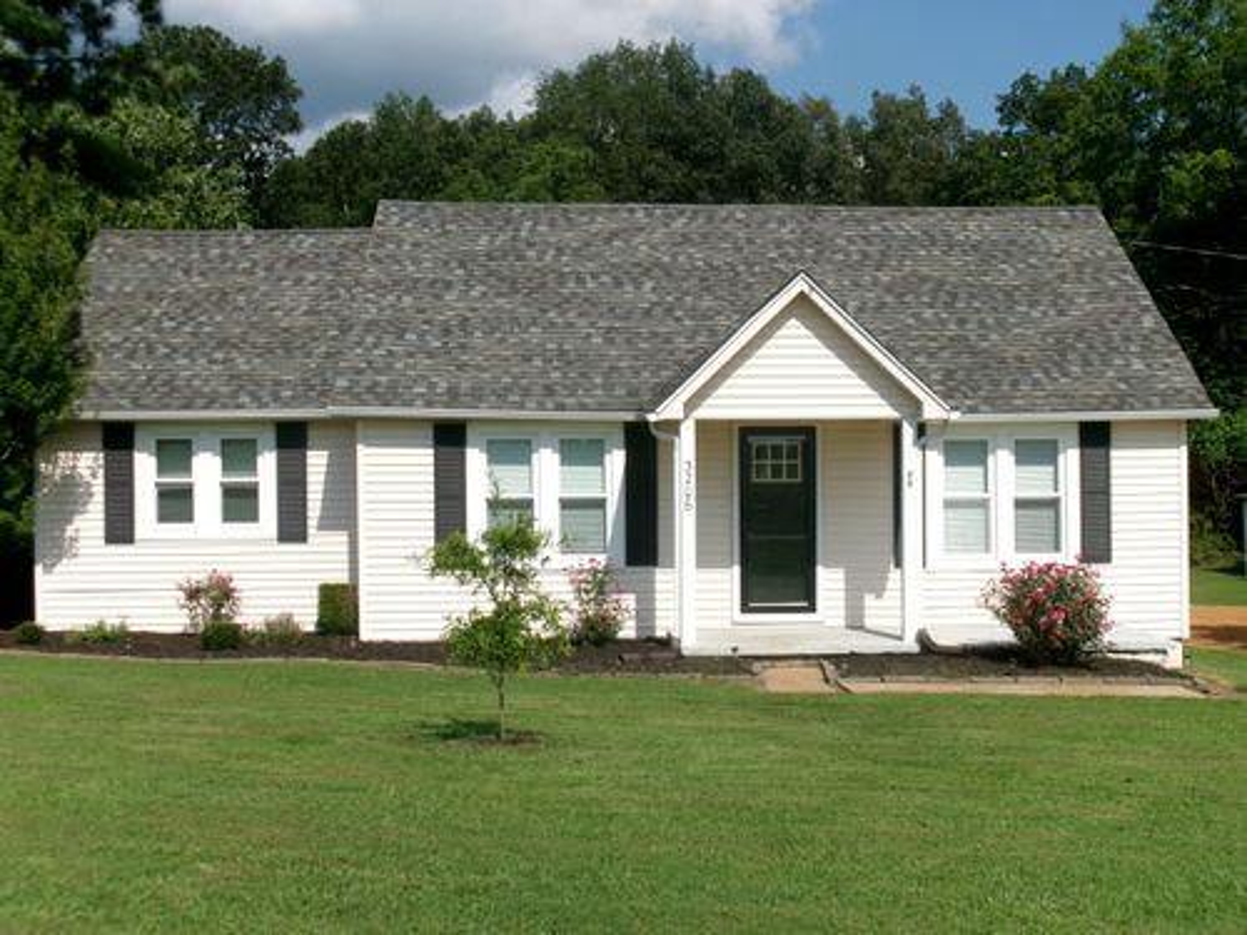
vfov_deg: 27.5
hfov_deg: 36.2
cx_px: 624
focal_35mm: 53
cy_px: 468
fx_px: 1909
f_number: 13.1
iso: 100
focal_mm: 9.5
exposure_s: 1/125
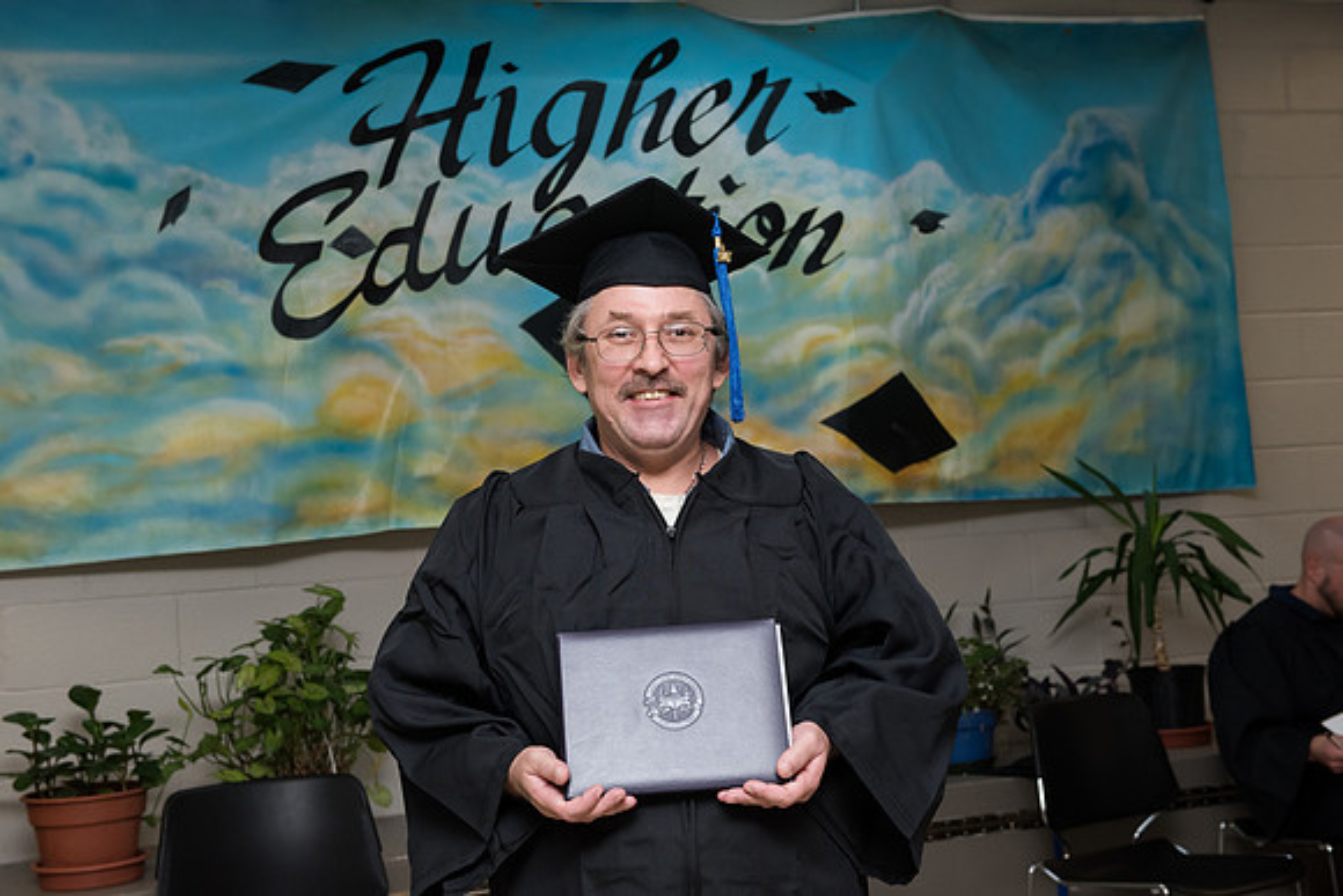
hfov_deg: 36.2
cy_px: 448
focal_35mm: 55
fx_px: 2052
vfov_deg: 24.6
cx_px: 672
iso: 1600
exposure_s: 1/160
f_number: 7.1
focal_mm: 55
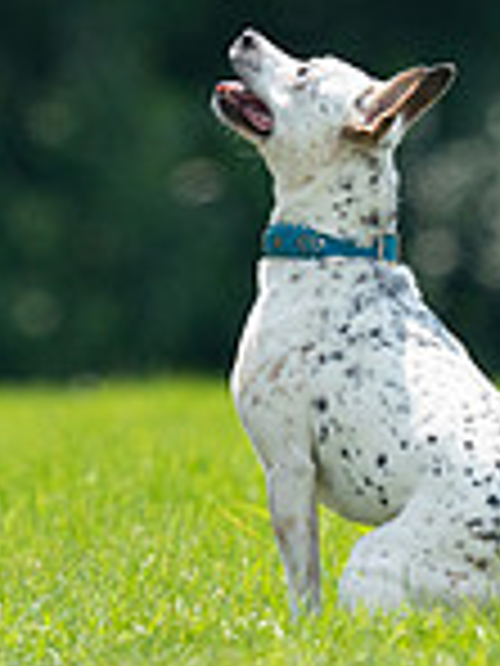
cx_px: 189
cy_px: -142
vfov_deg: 1.2
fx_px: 32162
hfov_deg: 0.9
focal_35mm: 1670
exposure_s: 1/4000
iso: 1600
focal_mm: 444
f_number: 6.3
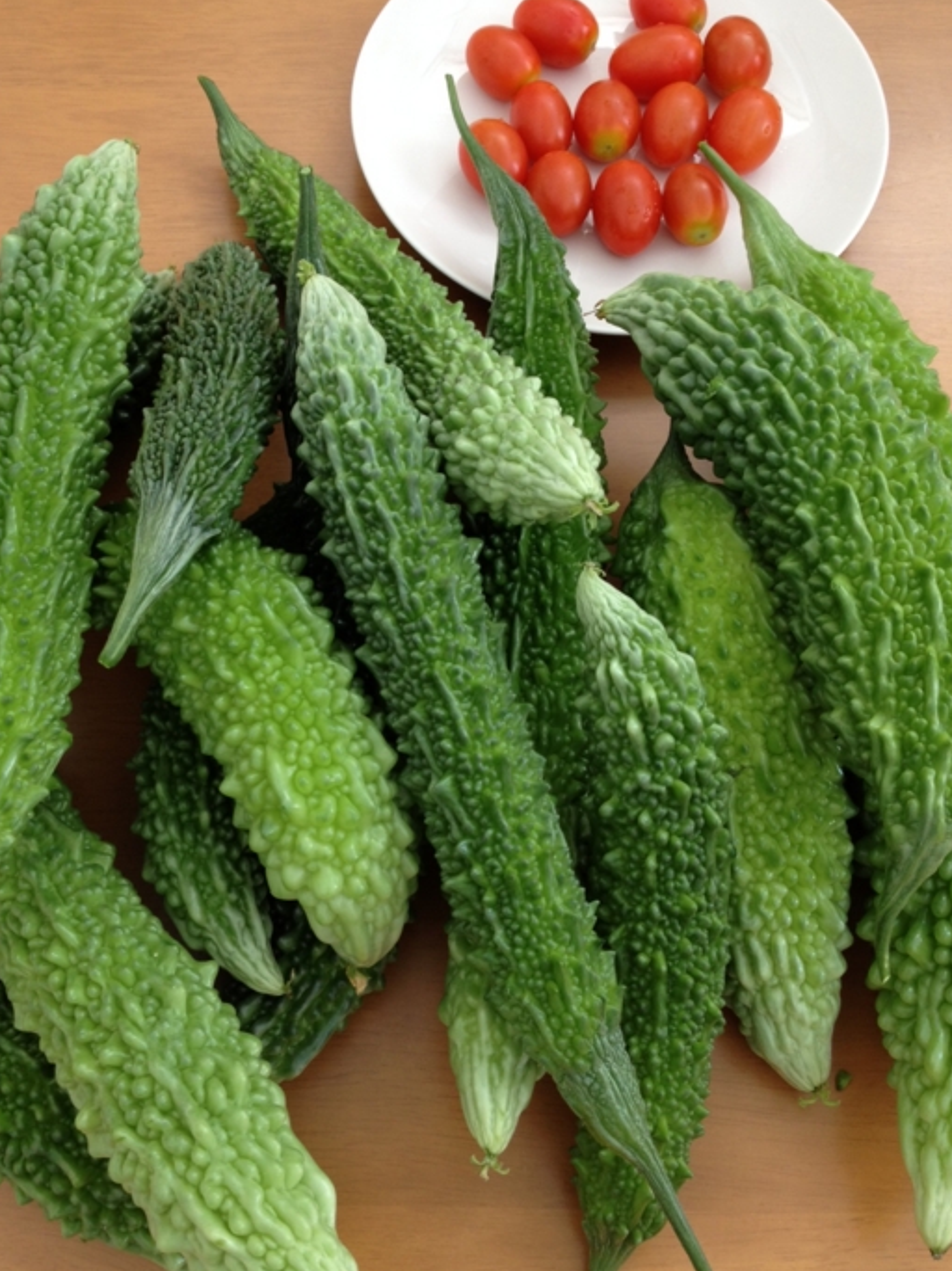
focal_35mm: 41
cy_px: 551
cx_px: 433
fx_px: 1504
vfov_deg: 45.7
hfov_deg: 35.1
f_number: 2.4
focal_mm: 4.28
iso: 50
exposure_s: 1/24
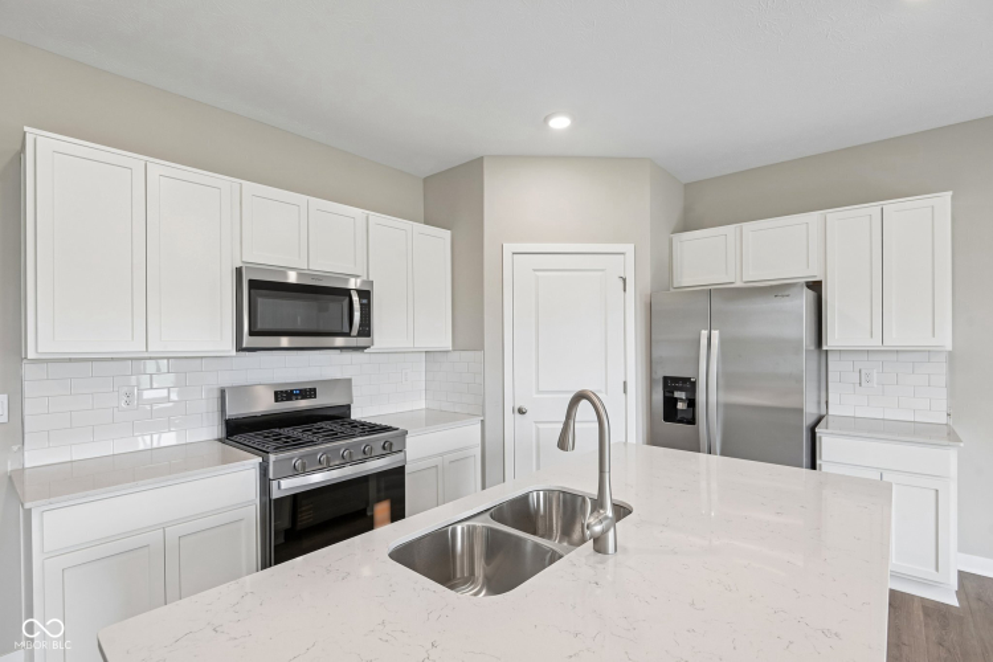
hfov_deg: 96.7
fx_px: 441
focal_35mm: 16
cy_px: 331
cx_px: 496
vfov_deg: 73.7
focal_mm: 16
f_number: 8
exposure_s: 1/15
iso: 140
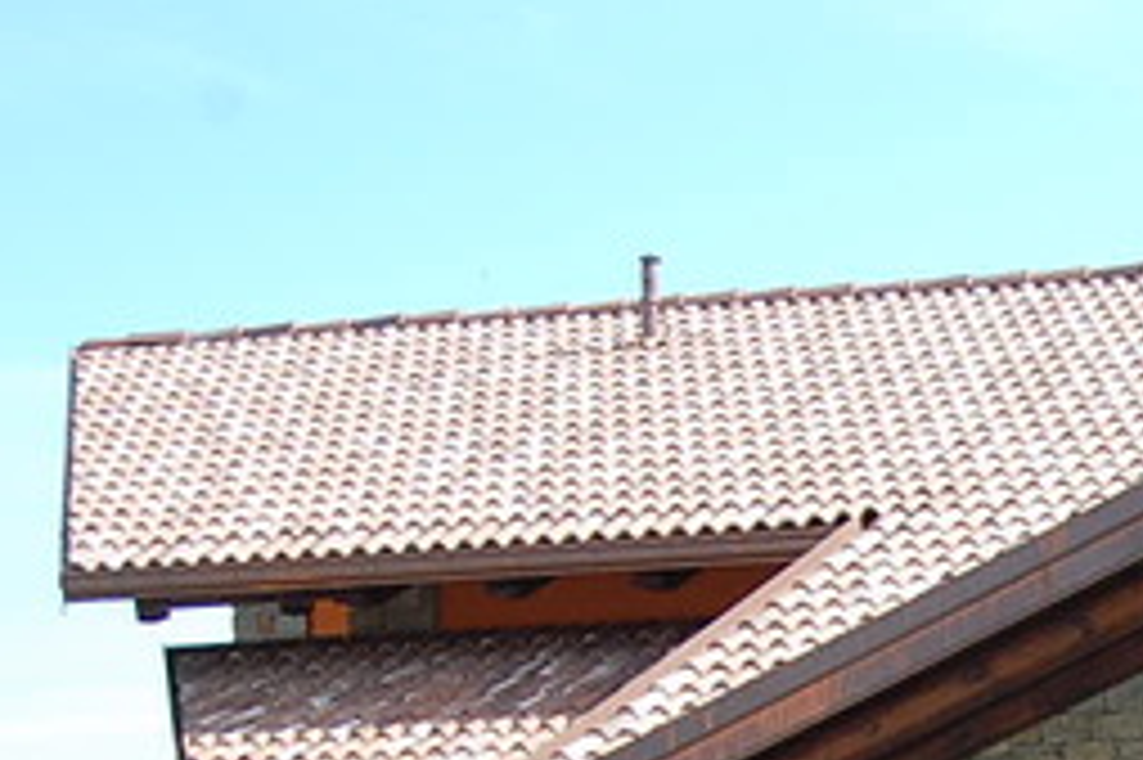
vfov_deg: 9.7
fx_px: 4362
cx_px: 1580
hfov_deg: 14.2
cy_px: 1102
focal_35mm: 137
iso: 200
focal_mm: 31
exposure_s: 1/200
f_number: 7.1
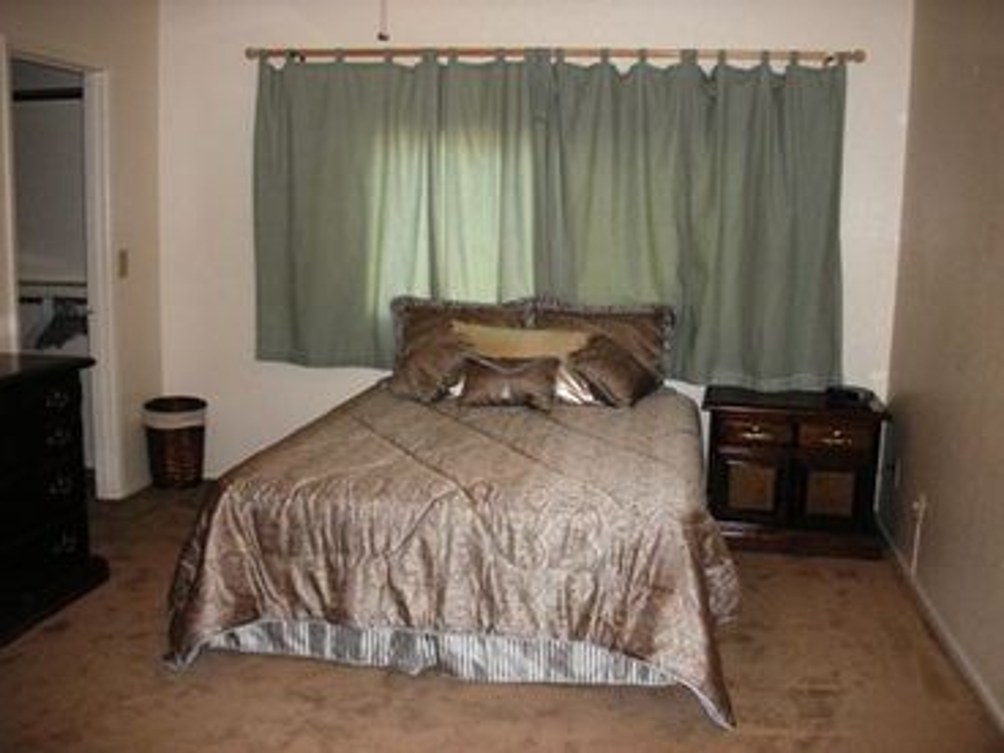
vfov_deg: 40.7
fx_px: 1015
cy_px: 376
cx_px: 502
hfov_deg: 52.6
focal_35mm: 35
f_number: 3
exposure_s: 1/60.1
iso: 200
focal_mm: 5.8
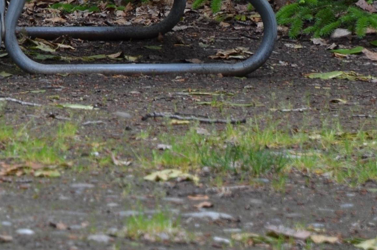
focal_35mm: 513
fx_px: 5362
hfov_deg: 4.0
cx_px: -304
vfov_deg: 2.7
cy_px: -99
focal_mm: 80
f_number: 4
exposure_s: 1/100
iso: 100
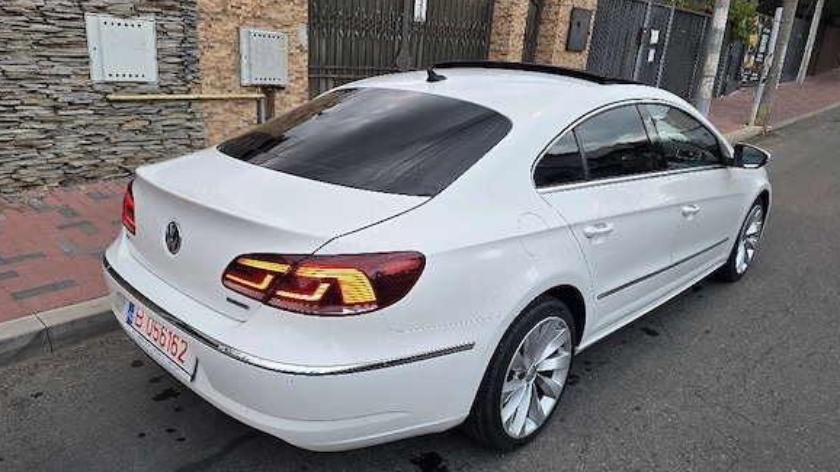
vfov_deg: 44.3
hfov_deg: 71.9
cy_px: 253
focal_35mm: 26
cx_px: 407
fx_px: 579
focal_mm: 6.3
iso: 64
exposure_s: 1/50.3
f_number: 1.7
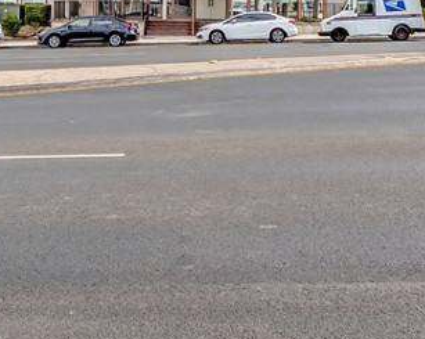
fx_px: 591
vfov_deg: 29.9
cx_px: 184
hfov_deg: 39.5
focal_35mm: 47
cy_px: 1
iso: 100
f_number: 5.6
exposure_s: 1/640
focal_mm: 10
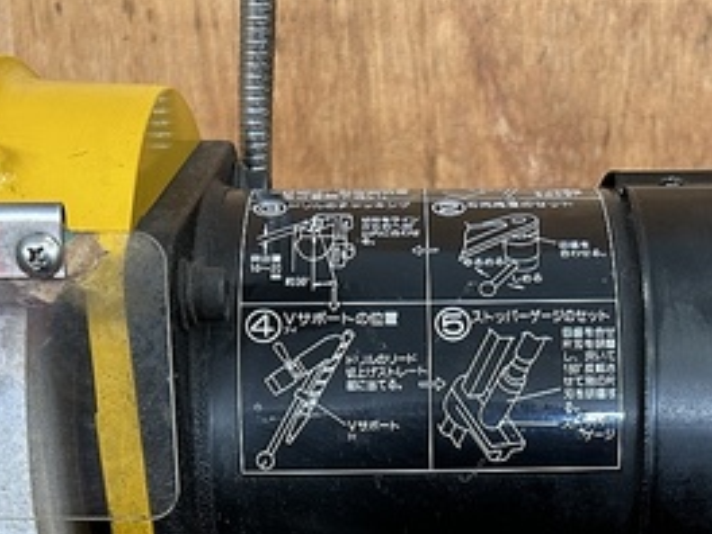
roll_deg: +0.8
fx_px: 1296
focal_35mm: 63
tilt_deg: -30.1
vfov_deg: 21.8
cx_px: 434
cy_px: 620
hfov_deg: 30.6
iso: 125
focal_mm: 5.7
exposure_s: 1/63
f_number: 1.5
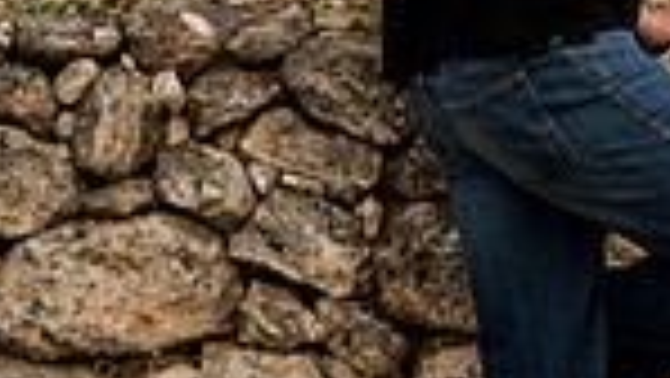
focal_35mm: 139
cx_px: 432
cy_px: -500
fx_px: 2471
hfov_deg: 15.4
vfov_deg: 8.1
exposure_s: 1/100
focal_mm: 44
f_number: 2.8
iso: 200
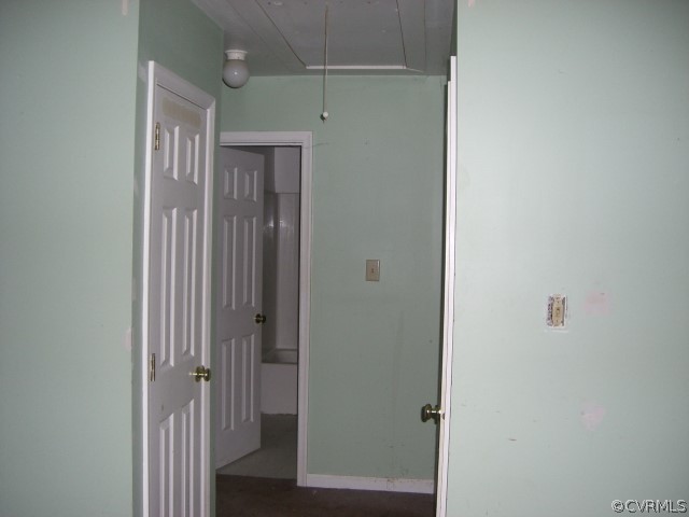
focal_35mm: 38
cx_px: 344
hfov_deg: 49.0
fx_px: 756
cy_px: 258
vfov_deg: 37.7
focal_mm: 6.2
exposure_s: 1/60
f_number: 2.7
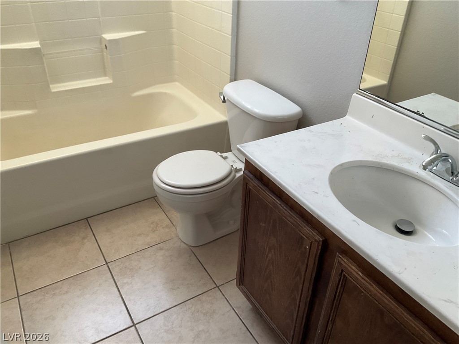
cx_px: 230
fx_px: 385
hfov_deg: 61.7
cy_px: 172
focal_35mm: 29
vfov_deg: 48.2
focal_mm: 3
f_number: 1.8
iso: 100
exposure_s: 1/60
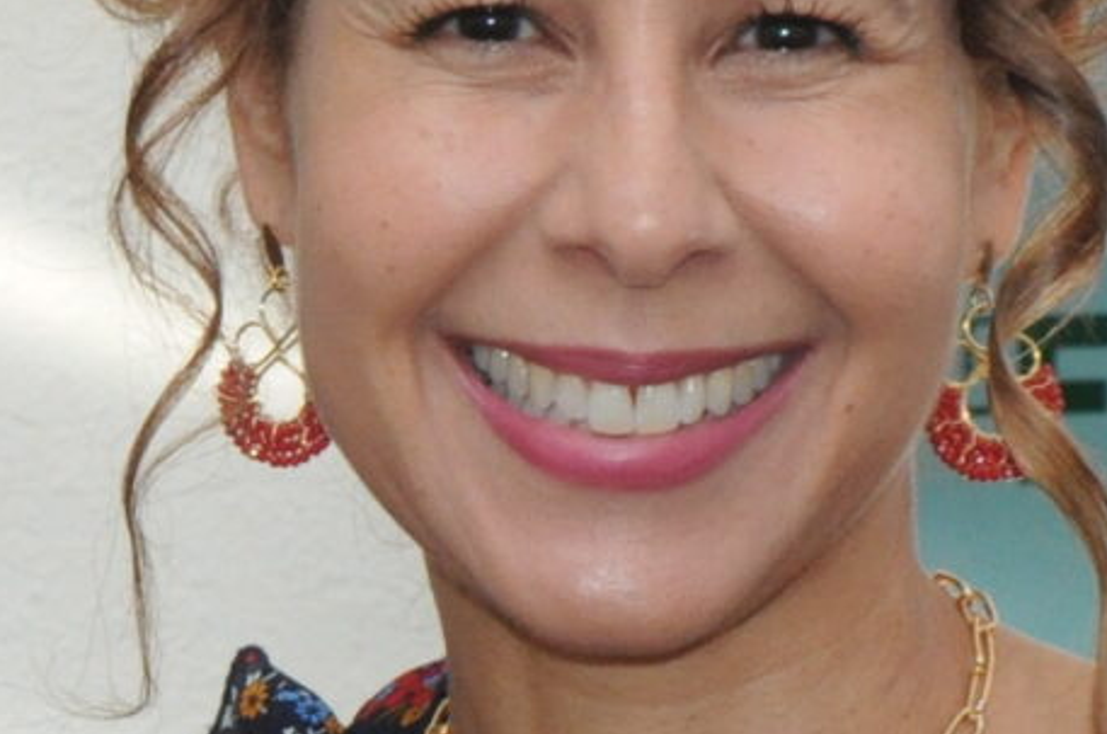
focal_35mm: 269
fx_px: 8257
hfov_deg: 7.6
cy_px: 875
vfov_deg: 5.1
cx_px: -167
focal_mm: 32
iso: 800
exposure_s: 1/200
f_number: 13
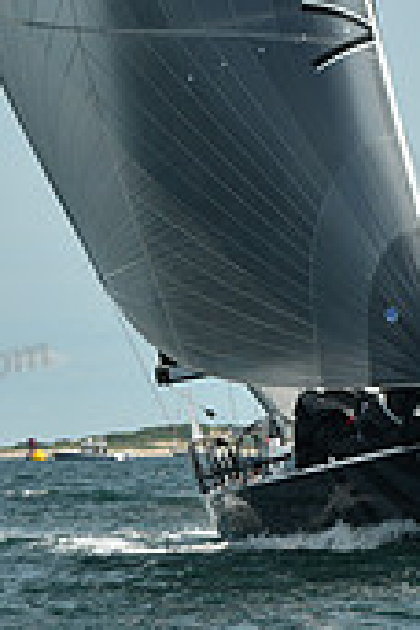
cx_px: 241
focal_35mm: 610
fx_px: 10674
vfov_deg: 3.4
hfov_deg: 2.3
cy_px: -210
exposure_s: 1/1000
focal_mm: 180
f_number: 10
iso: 320
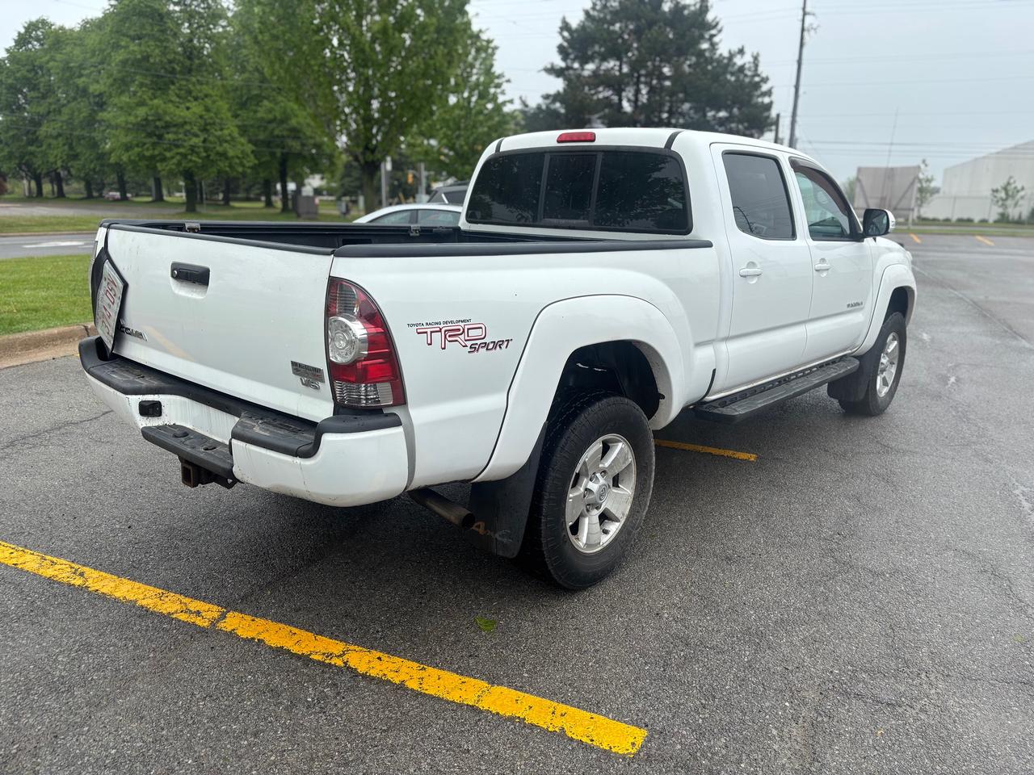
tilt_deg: -14.6
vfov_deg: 53.1
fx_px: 777
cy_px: 388
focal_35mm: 26
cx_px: 517
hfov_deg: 67.3
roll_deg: -1.0
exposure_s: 1/1984
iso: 50
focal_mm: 5.96
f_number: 1.6
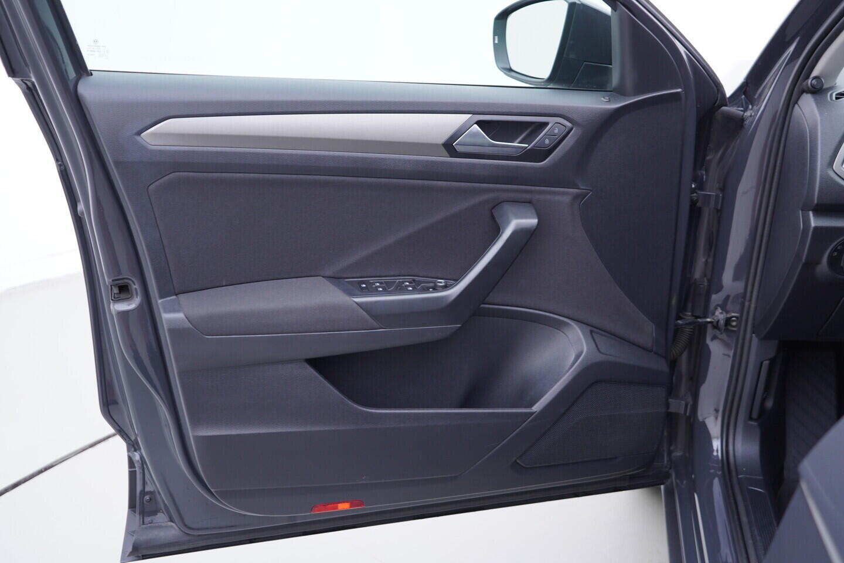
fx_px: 844
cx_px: 422
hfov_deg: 53.1
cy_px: 282
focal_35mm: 36
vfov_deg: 36.9
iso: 125
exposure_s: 1/40
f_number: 2.8
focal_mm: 24
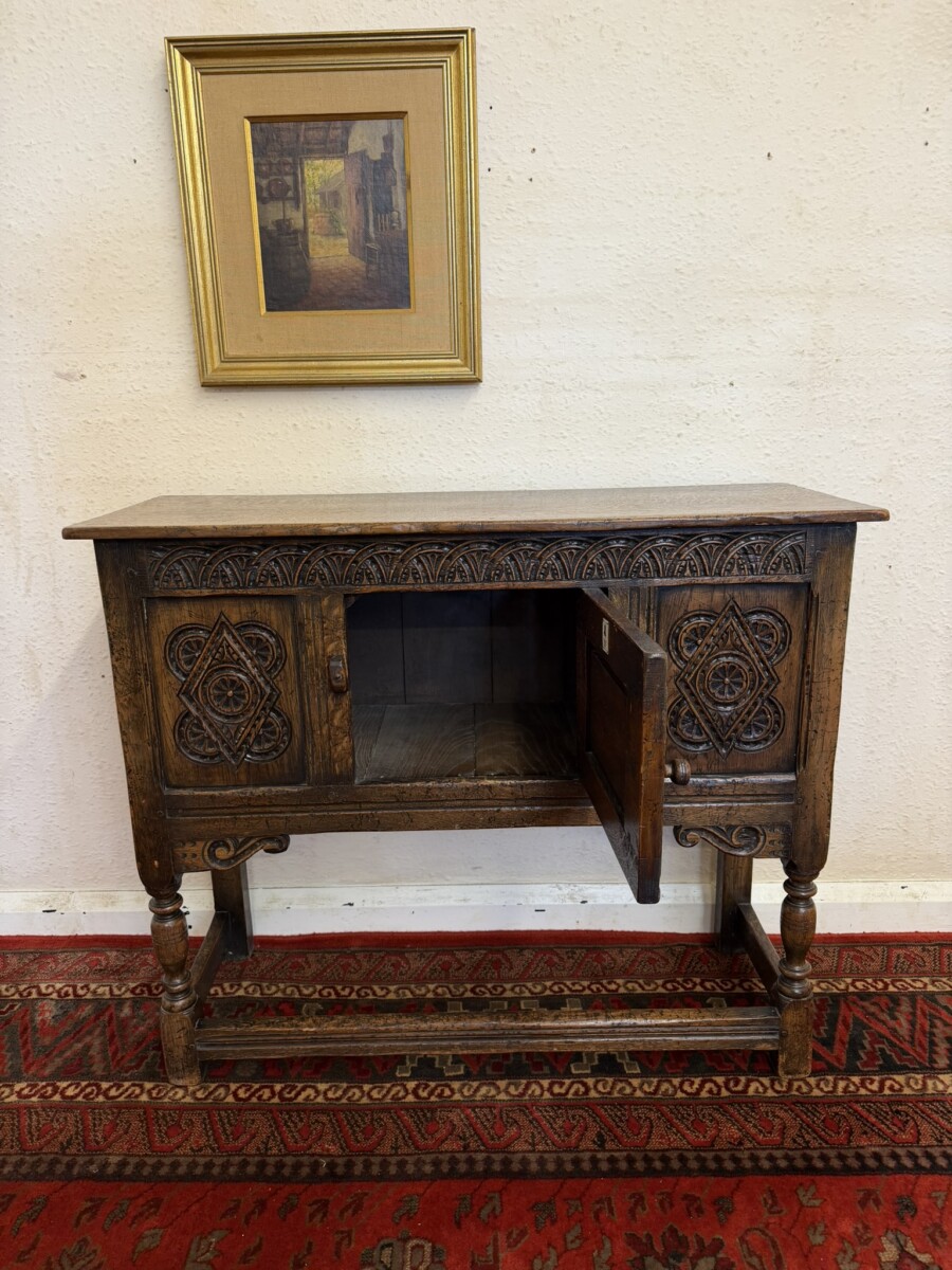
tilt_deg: -15.0
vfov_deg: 71.6
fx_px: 880
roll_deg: +1.0
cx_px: 476
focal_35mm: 24
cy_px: 635
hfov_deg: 56.8
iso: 100
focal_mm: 6.76
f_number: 1.78
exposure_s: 1/50
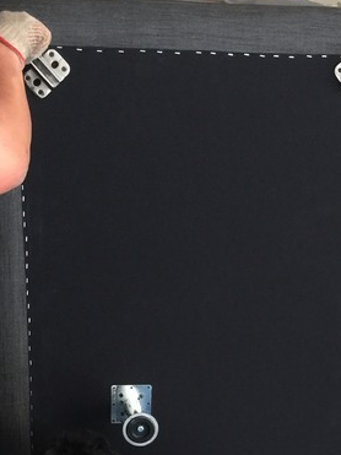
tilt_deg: -17.7
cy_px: 421
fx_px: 986
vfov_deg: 25.1
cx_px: 220
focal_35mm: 75
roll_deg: -1.8
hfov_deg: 19.6
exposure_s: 1/10
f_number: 2.2
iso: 100
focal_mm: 4.15
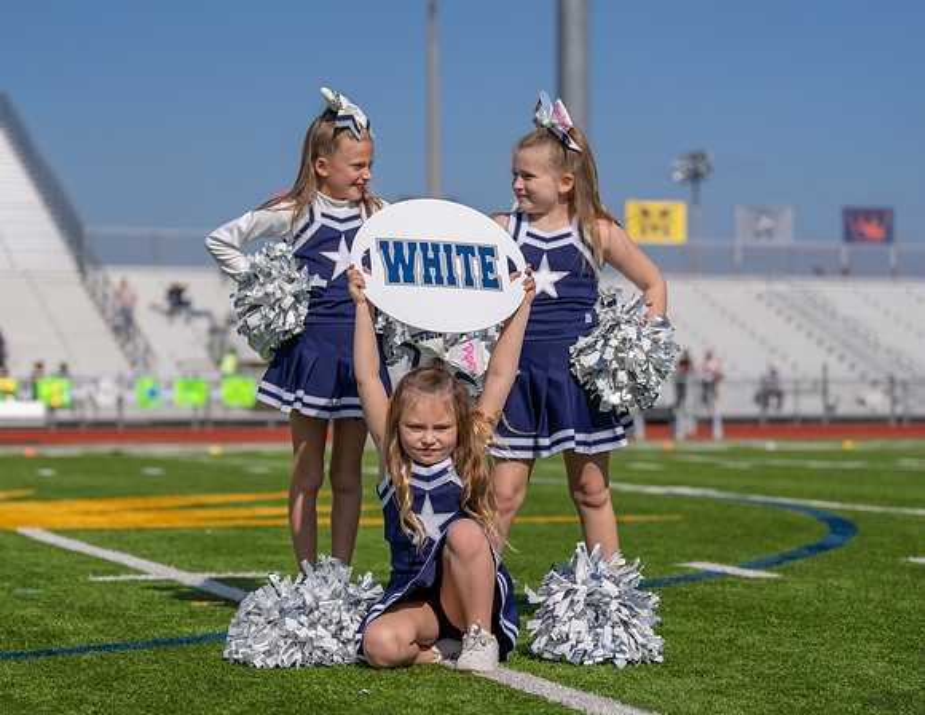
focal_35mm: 87
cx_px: 387
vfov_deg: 17.3
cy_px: 398
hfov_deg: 22.2
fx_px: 2353
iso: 100
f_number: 2.8
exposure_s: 1/4000
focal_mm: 70
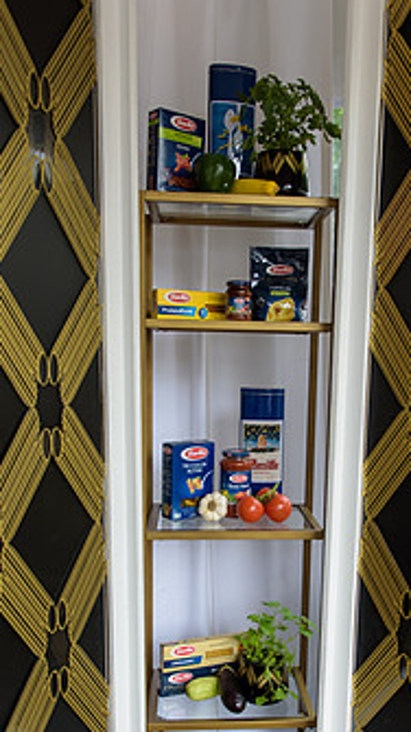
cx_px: 254
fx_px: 738
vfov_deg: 52.2
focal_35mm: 38
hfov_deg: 31.0
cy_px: 463
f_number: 3.2
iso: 200
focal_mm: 27
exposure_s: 1/160
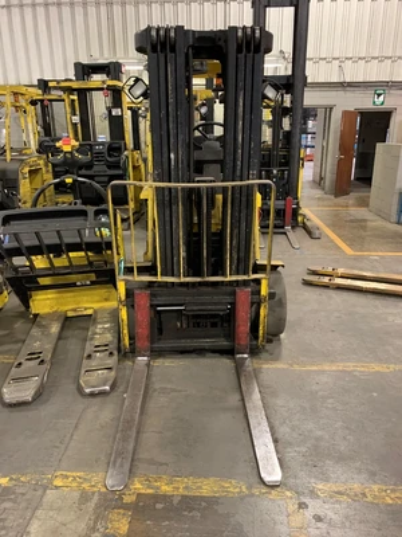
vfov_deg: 67.3
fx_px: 403
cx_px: 201
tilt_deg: -16.8
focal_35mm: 26
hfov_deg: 53.1
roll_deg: +0.7
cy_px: 268
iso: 320
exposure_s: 1/40
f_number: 1.8
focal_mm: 4.25
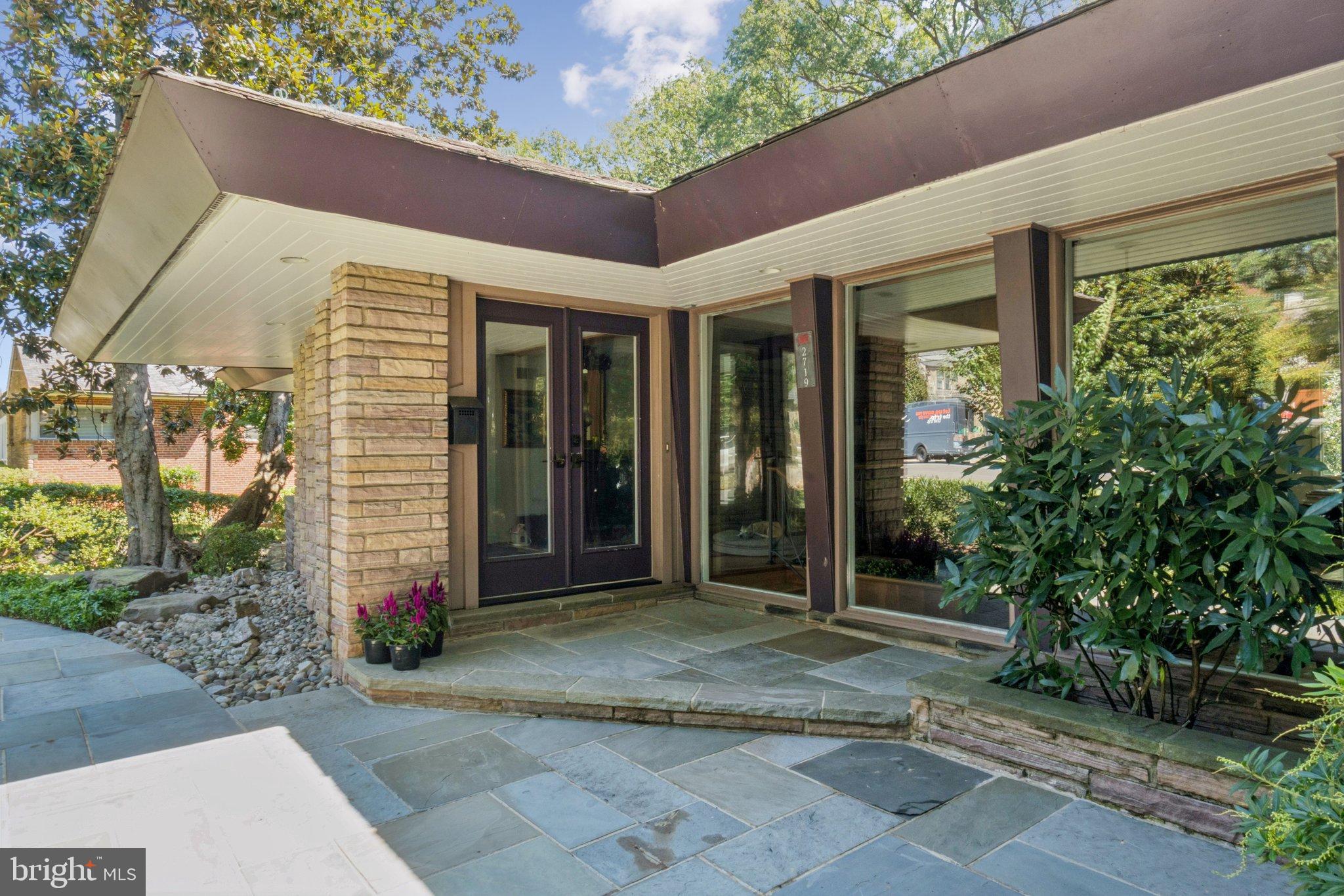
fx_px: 784
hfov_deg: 81.2
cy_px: 448
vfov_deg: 59.5
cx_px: 672
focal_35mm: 21
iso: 200
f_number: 22
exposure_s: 1/6
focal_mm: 14
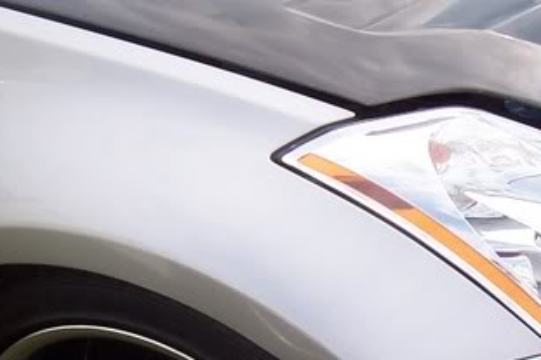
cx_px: 477
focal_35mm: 99
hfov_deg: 20.3
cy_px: 327
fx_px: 1487
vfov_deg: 13.7
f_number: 5.6
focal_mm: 5.6
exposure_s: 1/350
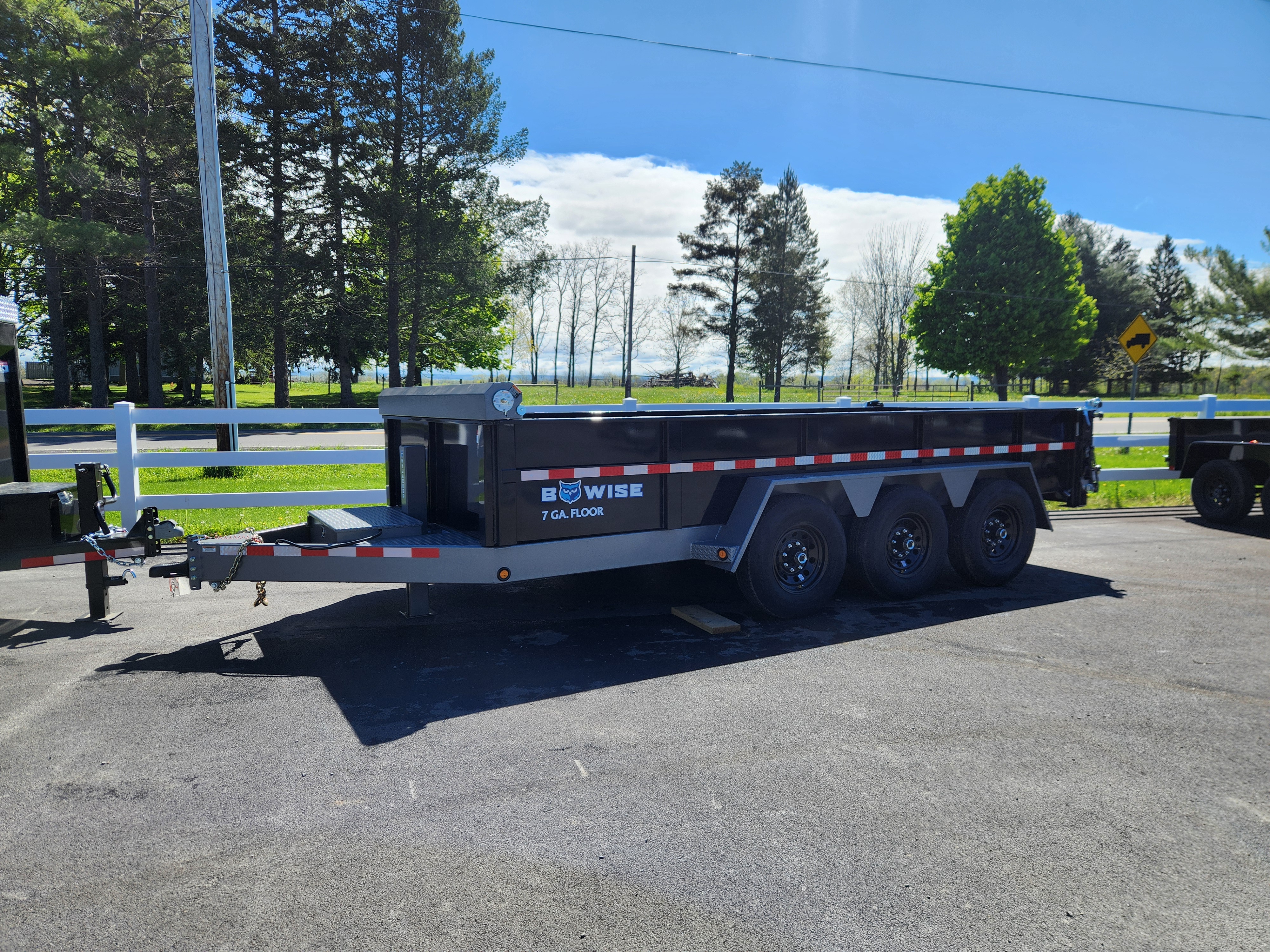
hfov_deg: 73.9
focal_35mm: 23
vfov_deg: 58.9
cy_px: 476
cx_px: 635
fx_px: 844
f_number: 1.8
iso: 20
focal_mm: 5.4
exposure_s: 1/1445
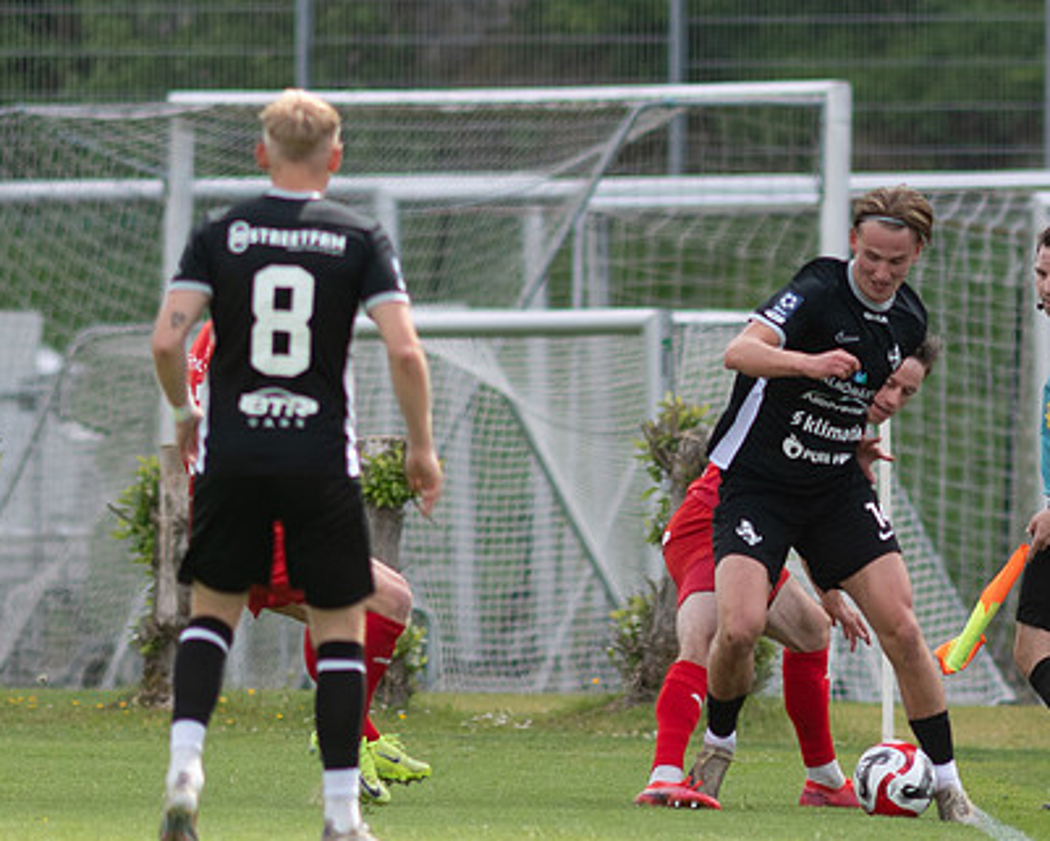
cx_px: 861
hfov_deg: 1.7
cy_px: 527
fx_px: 36274
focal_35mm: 1167
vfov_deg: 1.3
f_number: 3.2
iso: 220
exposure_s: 1/2500
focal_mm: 300
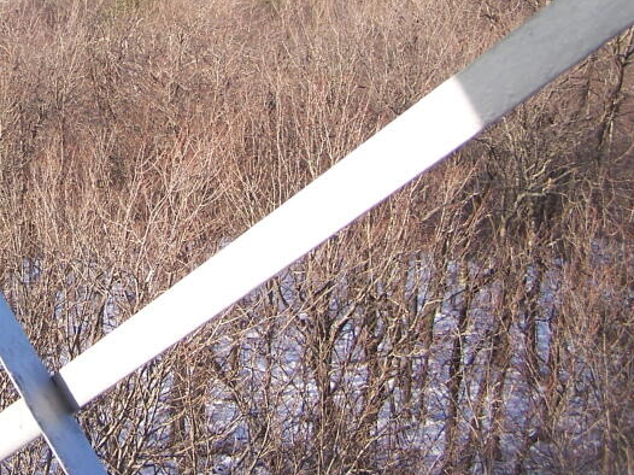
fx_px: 1355
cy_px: 25
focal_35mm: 74
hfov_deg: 25.2
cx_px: 19
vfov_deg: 19.4
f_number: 2.8
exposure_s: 1/200
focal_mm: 6.3
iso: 80
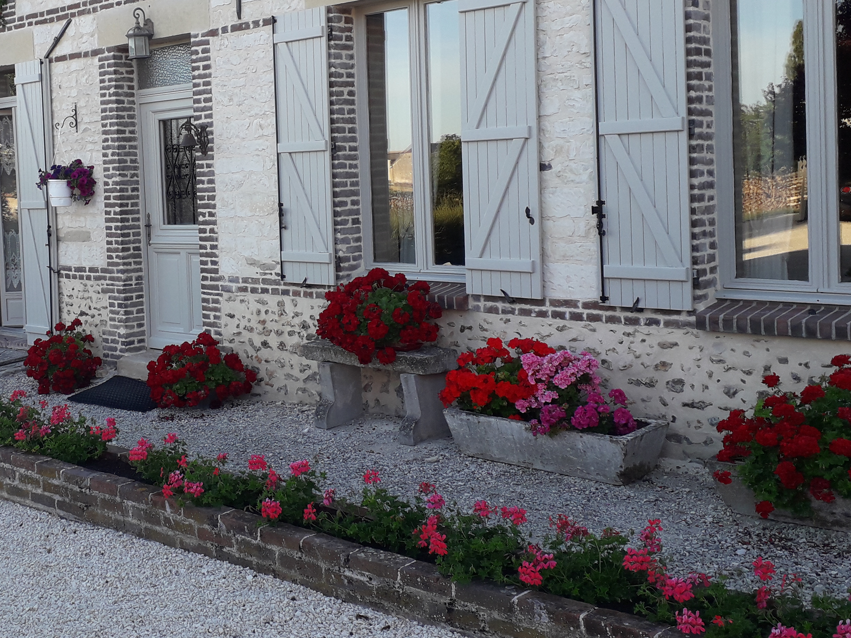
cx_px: 201
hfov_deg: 40.7
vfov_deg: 32.0
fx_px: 1106
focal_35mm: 45
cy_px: 224
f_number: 1.9
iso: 40
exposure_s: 1/252
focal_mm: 3.6
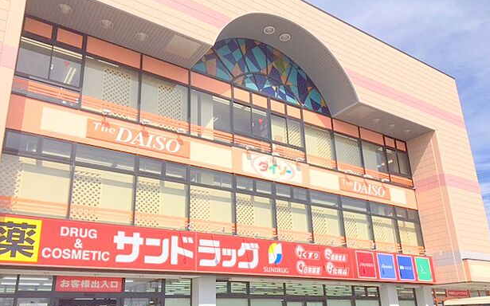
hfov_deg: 61.2
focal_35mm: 31
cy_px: 183
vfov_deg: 40.4
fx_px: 414
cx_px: 246
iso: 25
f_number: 2.2
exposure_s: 1/3205
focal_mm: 4.15
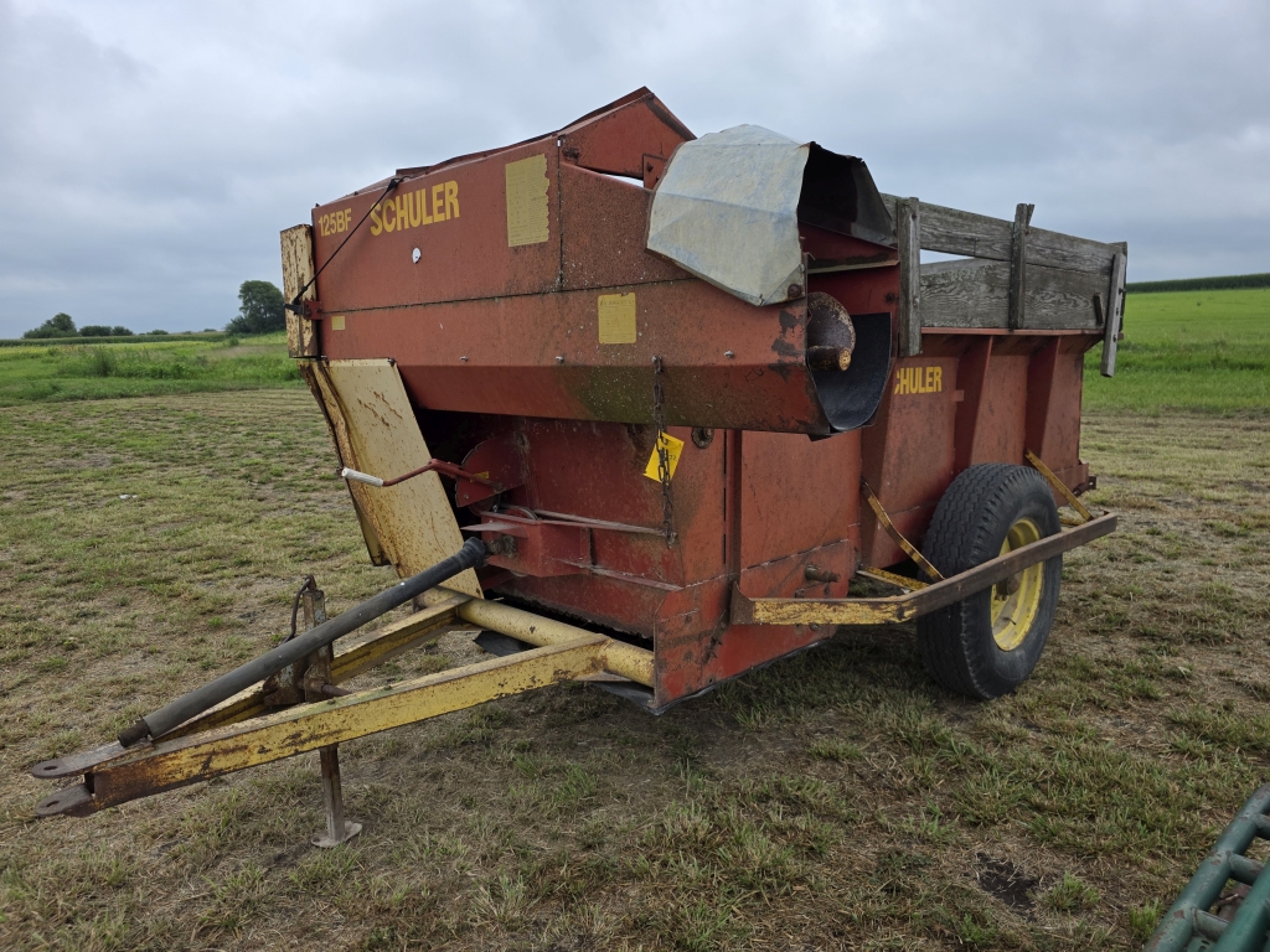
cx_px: 635
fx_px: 844
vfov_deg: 58.9
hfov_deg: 73.9
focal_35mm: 23
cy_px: 476
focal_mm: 6.3
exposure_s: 1/2890
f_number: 1.7
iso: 80
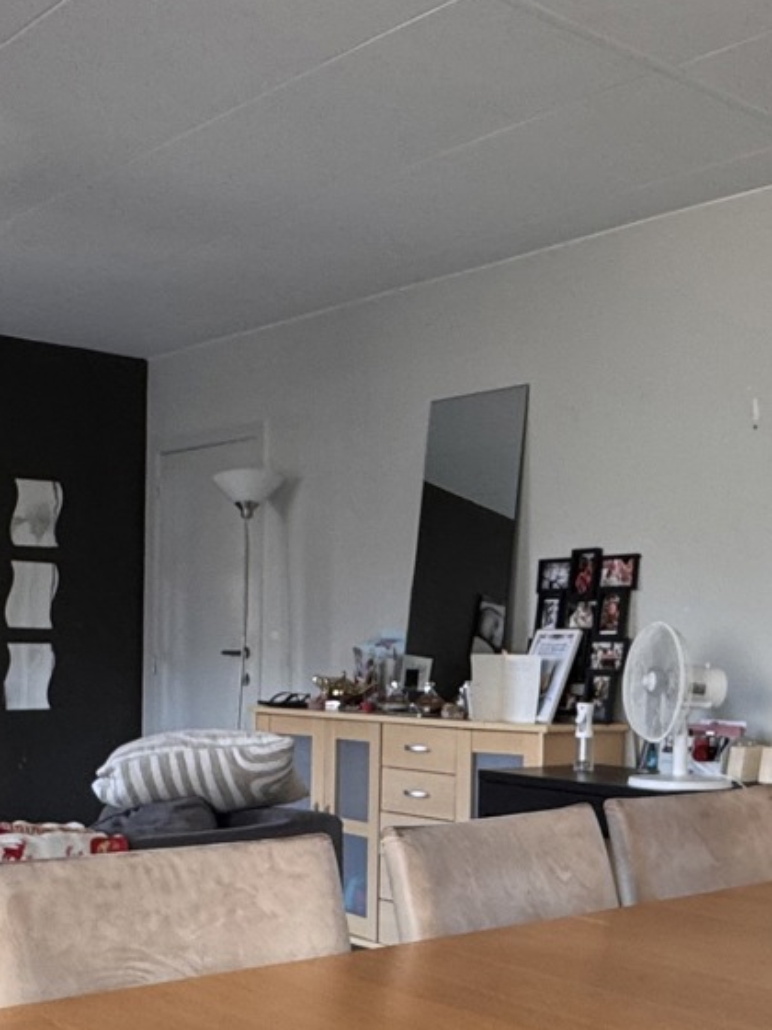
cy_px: 681
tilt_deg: -0.9
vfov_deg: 39.2
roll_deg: -1.4
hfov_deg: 30.1
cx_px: 482
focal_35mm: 48
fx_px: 1427
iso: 100
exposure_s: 1/99
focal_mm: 2.22
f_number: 2.2
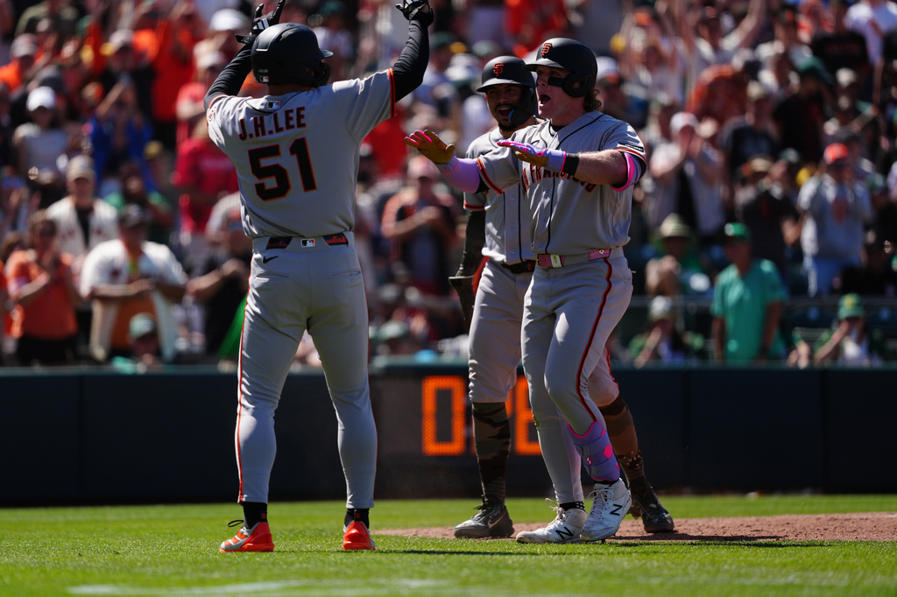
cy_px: 298
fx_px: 7472
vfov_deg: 4.6
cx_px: 448
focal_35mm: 300
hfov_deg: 6.9
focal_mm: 300
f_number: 2.8
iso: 250
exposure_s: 1/3200
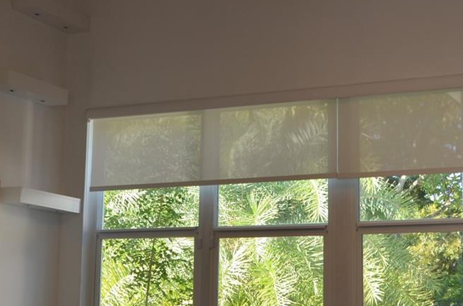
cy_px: 130
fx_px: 1039
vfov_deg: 16.7
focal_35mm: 81
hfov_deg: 25.1
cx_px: 203
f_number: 6.3
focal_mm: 22
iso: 160
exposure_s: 1/40
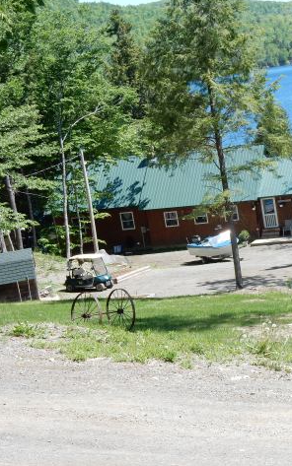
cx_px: 265
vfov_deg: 24.1
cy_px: 232
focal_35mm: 86
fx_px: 1094
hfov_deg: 15.0
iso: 125
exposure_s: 1/400
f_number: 4.5
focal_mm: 10.7
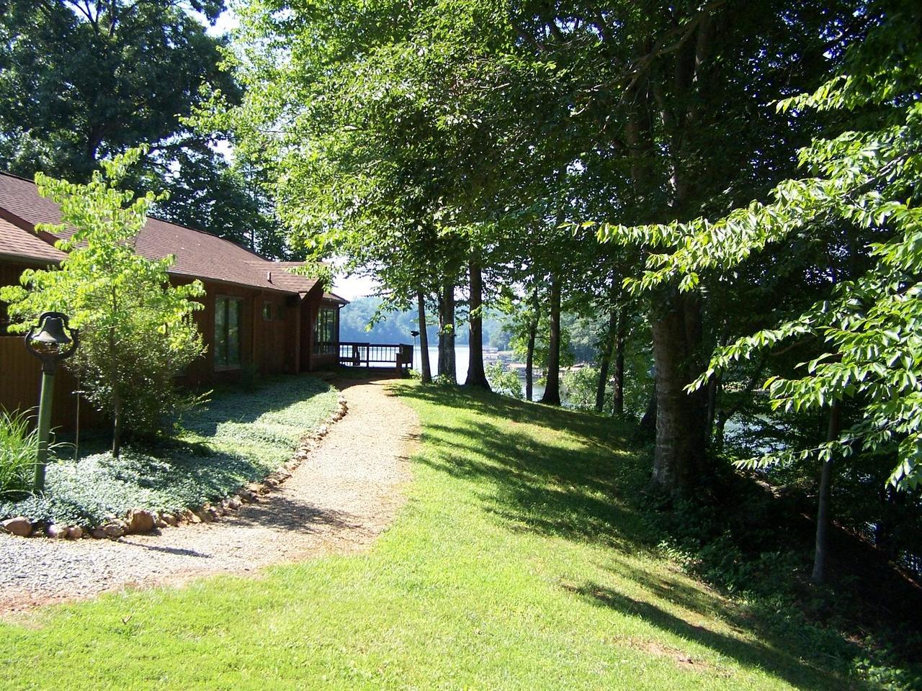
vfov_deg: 37.7
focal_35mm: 38
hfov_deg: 49.0
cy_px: 346
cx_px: 461
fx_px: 1012
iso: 80
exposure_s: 1/500
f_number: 2.8
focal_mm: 6.3
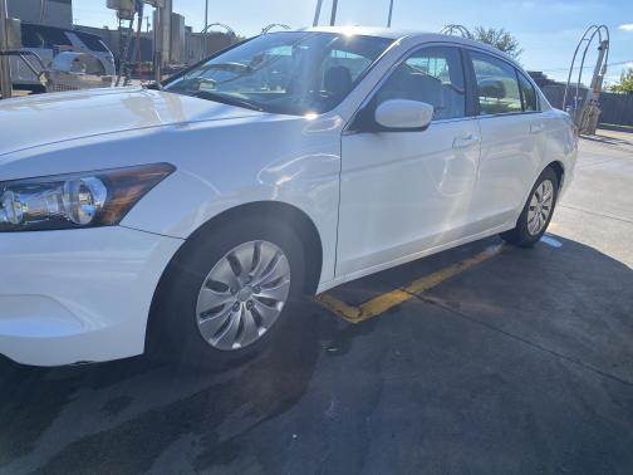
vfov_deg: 53.1
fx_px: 475
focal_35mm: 26
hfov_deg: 67.3
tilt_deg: -17.9
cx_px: 316
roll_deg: -5.1
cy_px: 238
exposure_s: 1/1565
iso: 32
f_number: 1.8
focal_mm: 4.25
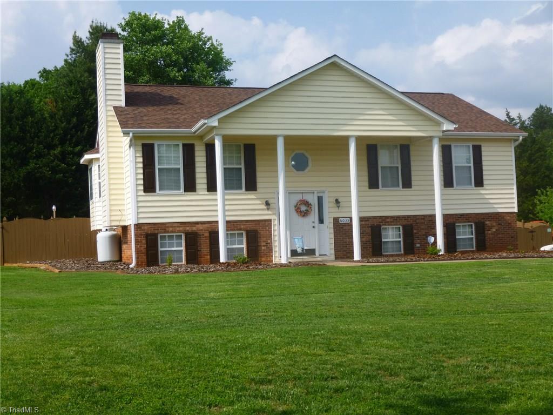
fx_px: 719
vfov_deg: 32.2
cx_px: 276
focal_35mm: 45
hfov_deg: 42.1
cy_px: 208
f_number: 3.9
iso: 100
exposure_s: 1/640
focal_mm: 8
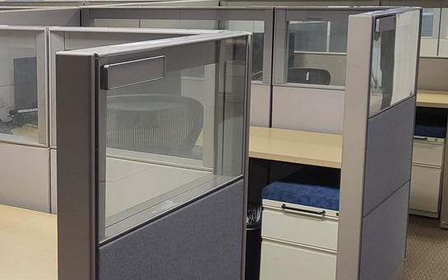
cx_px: 38
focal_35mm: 63
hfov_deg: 30.9
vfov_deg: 20.6
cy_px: 126
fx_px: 769
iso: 200
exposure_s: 1/40
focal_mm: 4.25
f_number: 1.8
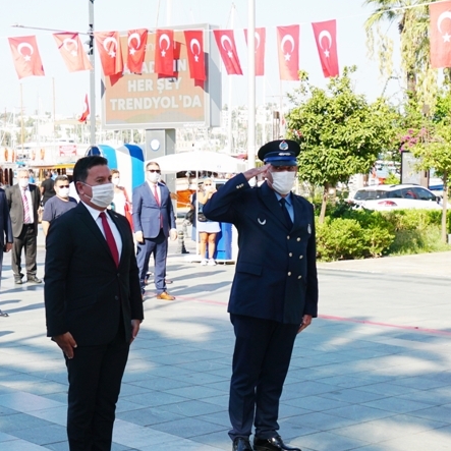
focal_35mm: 53
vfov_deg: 32.1
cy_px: 265
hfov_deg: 31.4
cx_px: 90
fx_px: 781
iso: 100
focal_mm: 18
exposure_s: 1/400
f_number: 5
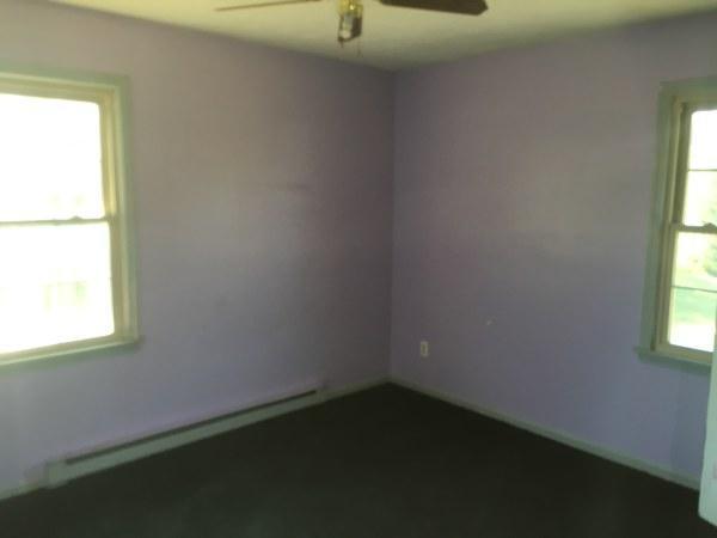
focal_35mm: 29
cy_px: 269
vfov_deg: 48.2
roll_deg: +0.5
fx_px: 601
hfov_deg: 61.7
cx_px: 358
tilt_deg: -6.4
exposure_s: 1/30
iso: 50
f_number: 2.2
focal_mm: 4.15
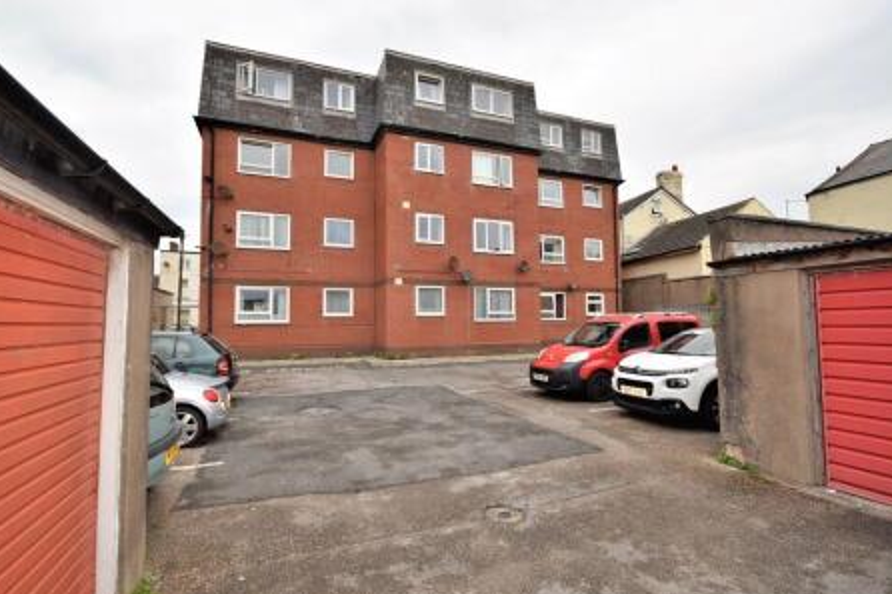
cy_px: 301
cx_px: 434
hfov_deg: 96.7
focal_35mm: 16
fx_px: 396
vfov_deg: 73.7
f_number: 6.3
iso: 100
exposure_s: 1/160
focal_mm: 10
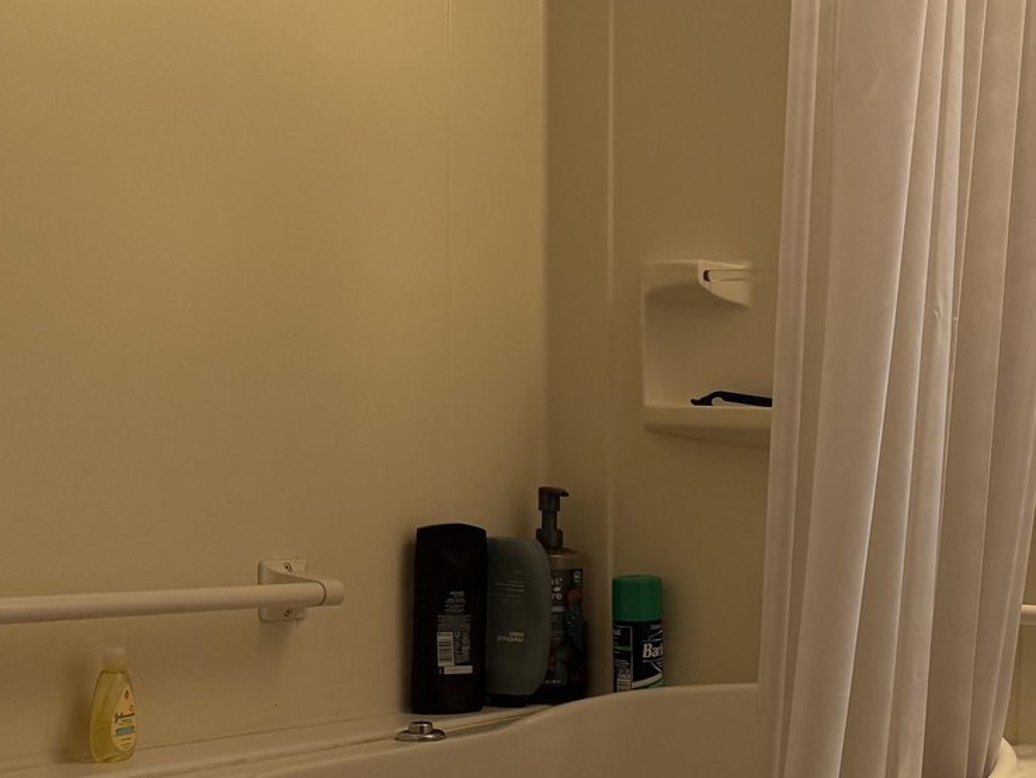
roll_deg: -2.2
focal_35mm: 52
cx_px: 1061
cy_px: 635
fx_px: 1557
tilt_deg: -4.9
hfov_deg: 33.4
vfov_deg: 27.4
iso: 200
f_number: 1.78
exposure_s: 1/120
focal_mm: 6.76
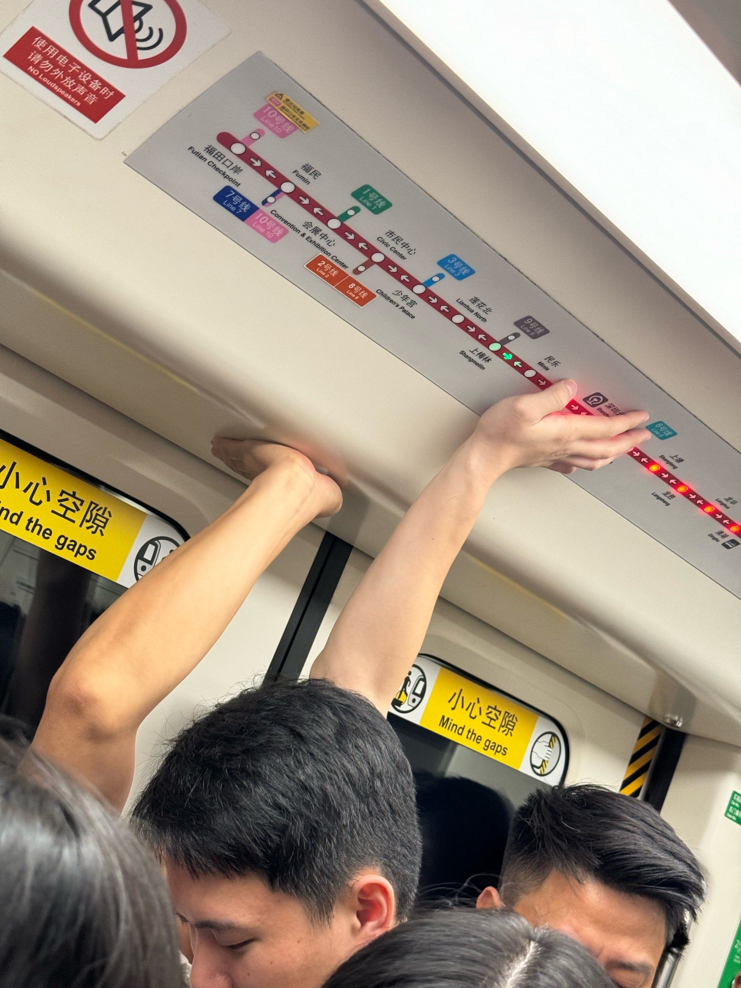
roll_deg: -21.6
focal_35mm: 48
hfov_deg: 30.3
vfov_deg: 39.7
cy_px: 494
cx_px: 370
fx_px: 1370
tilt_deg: +13.6
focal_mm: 6.76
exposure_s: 1/58
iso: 160
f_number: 1.78
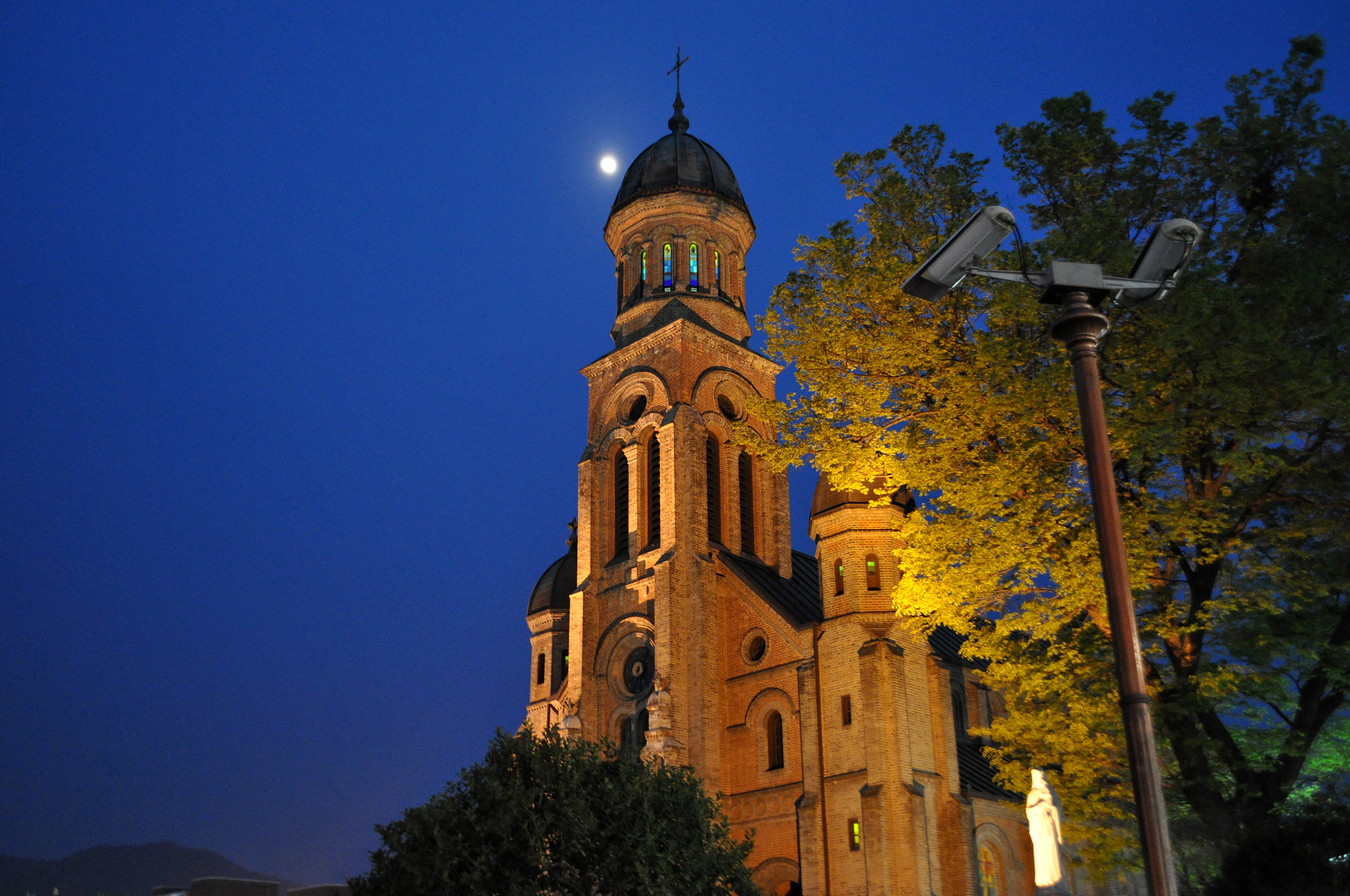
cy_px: 448
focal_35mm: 36
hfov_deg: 53.2
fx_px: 1348
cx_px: 675
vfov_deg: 36.8
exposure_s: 1/6
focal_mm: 24
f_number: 4
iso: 1600
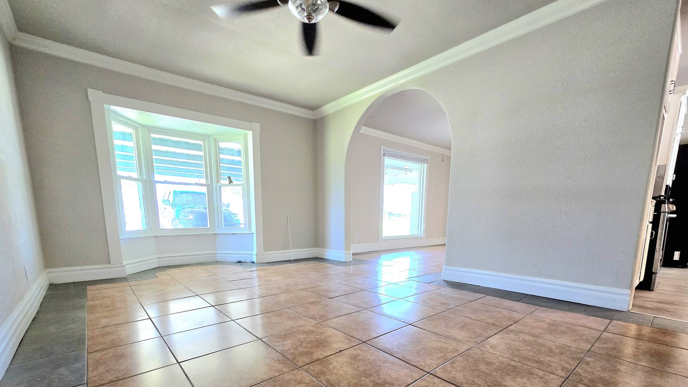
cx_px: 345
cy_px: 266
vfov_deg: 68.1
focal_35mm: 15
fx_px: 274
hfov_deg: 103.0
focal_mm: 2.2
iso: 250
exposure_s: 1/60.2
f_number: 2.2
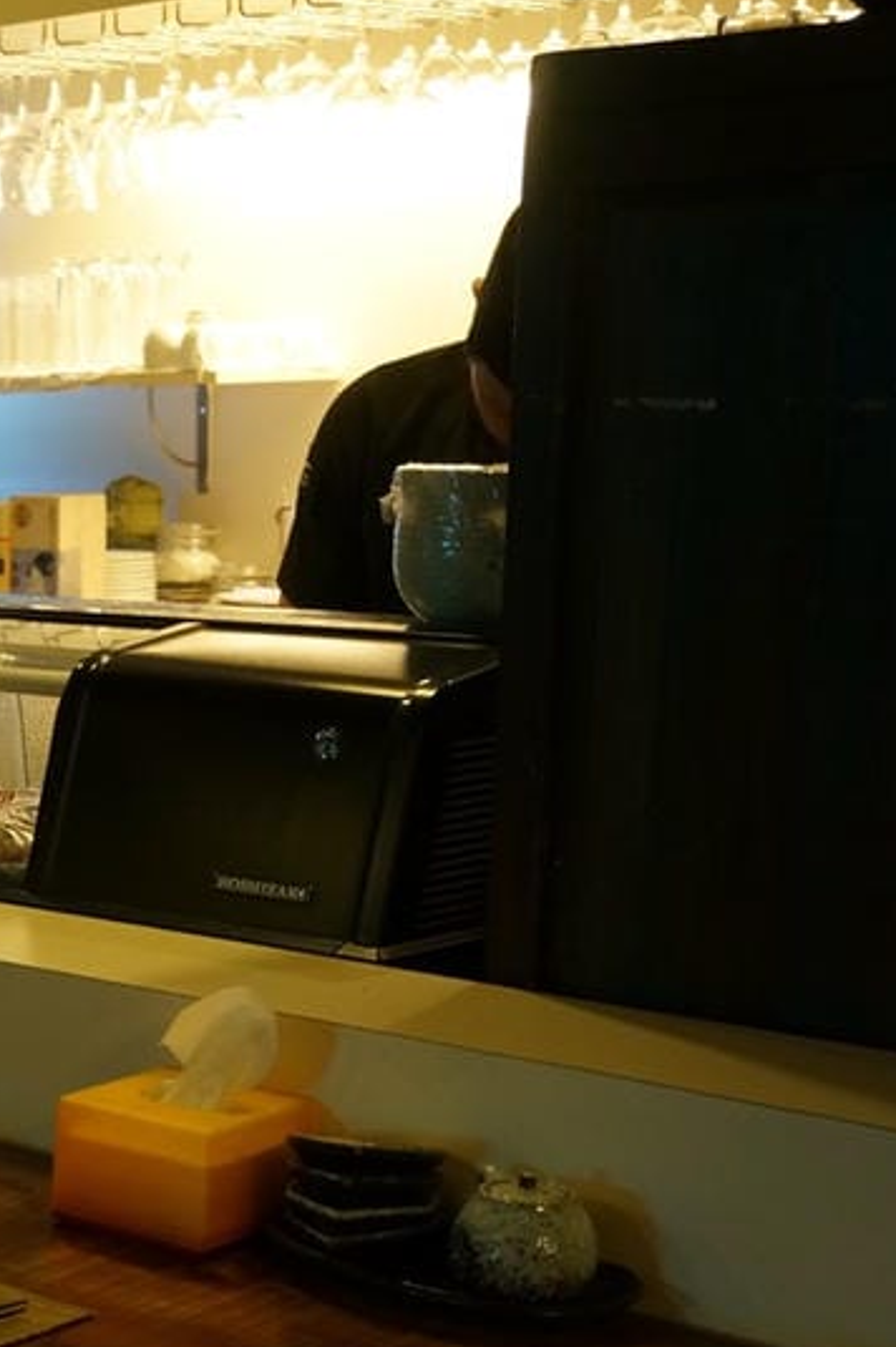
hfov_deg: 17.1
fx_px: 2766
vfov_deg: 27.1
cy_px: 979
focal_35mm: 74
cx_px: -342
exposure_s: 1/60
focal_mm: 22
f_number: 4
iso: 2000
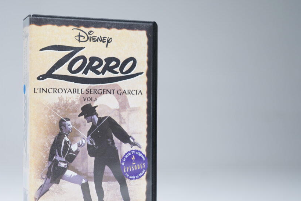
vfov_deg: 22.5
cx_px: 93
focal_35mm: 60
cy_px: 132
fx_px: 502
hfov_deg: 33.0
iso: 160
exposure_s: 1/10
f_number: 4.5
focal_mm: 41
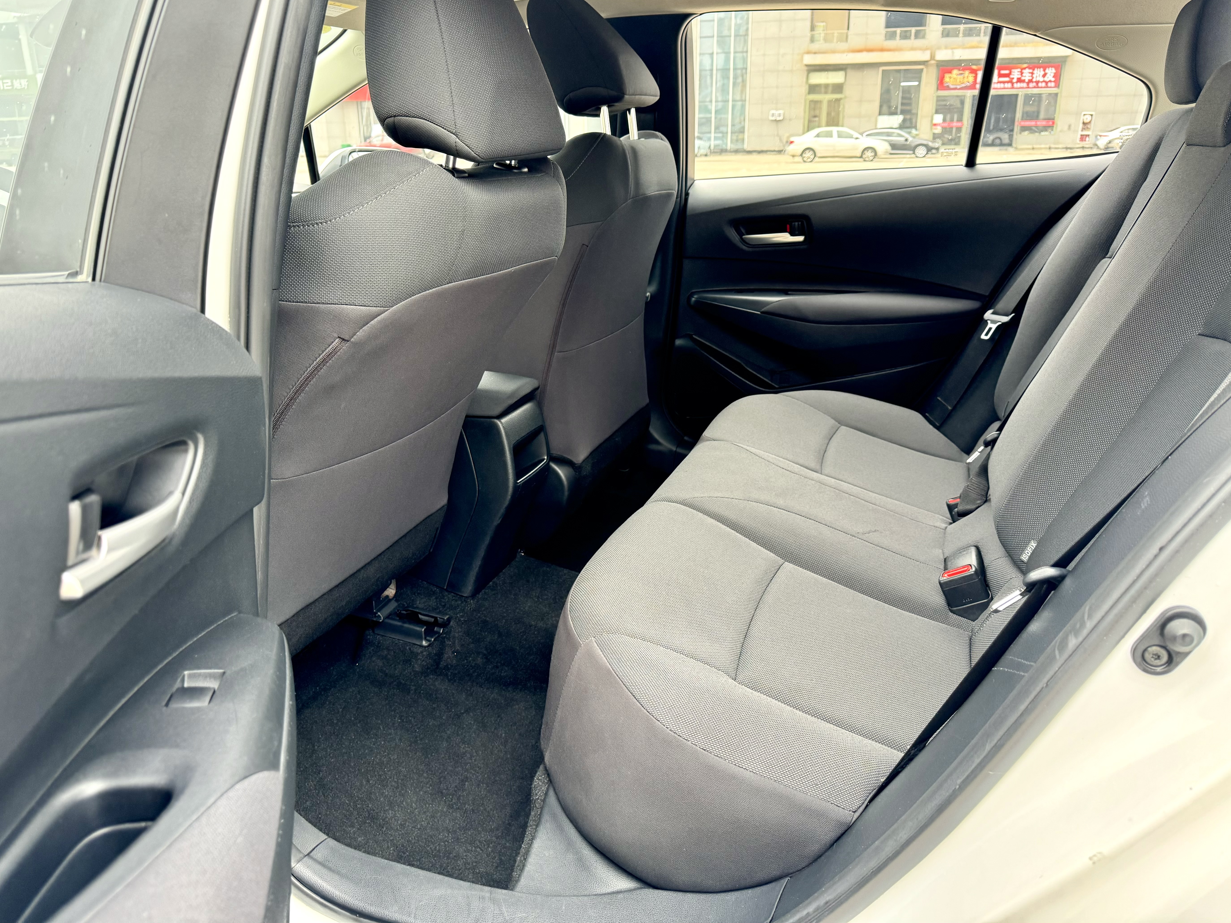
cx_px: 598
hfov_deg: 69.4
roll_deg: +0.8
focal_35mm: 25
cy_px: 443
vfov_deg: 54.9
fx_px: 889
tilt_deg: -18.2
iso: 250
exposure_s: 1/60
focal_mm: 6.76
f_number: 1.78
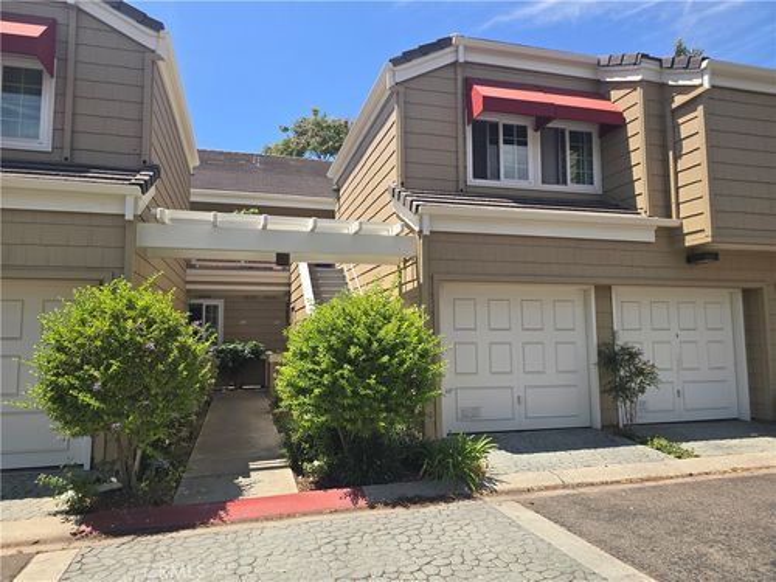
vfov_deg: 58.9
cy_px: 291
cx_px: 388
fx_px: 516
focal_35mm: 23
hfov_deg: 73.9
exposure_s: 1/532
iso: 12
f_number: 1.7
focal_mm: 6.3
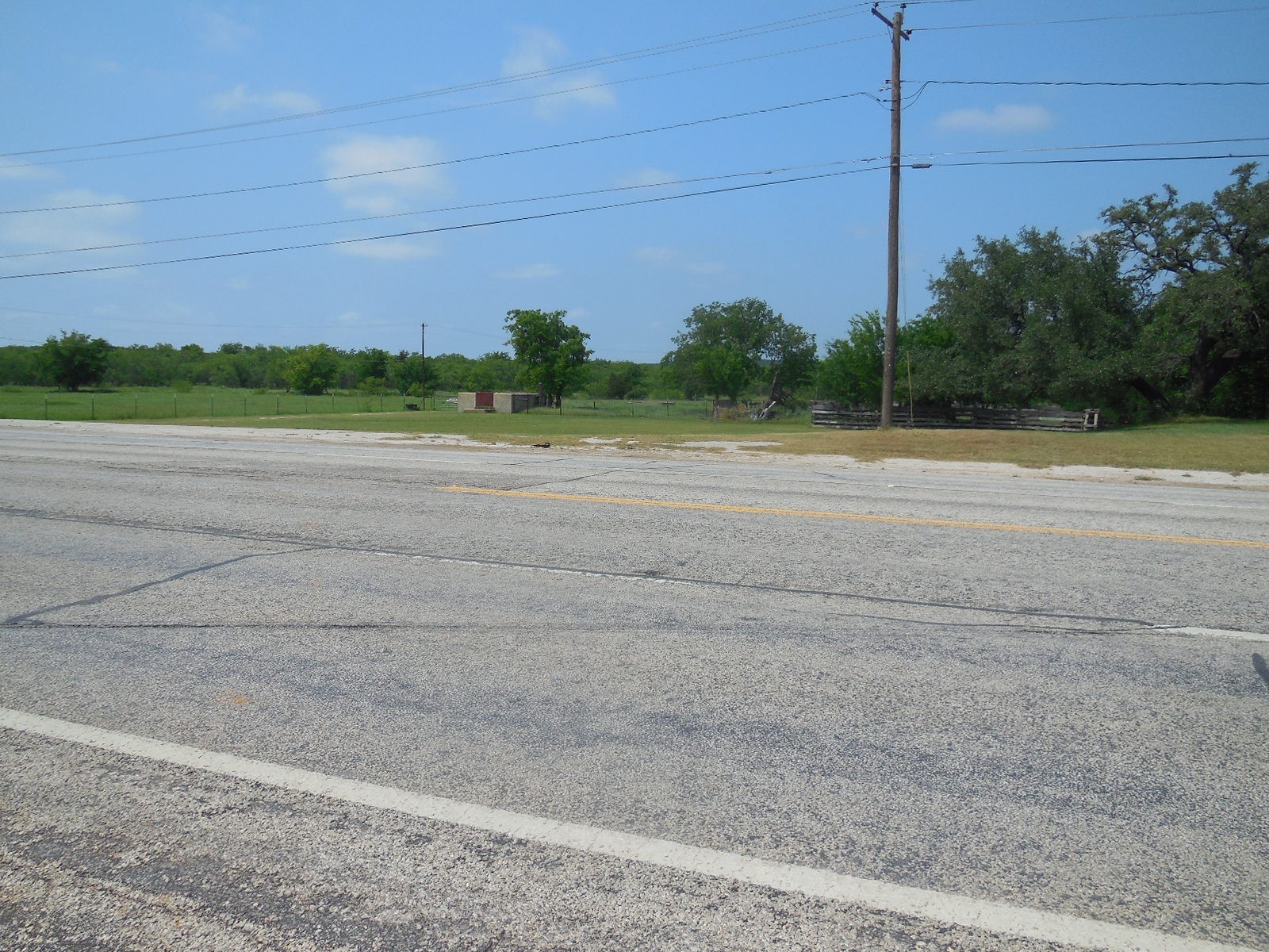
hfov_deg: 60.0
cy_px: 476
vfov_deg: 46.8
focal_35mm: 30
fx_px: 1100
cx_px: 634
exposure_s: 1/640
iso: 125
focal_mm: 5.3
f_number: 6.5
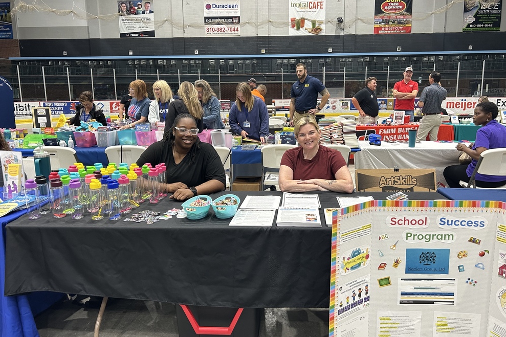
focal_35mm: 28
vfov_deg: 46.4
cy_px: 162
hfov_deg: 65.5
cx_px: 260
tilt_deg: -10.1
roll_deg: +0.7
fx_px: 393
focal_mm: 5.7
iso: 125
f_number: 1.5
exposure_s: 1/103
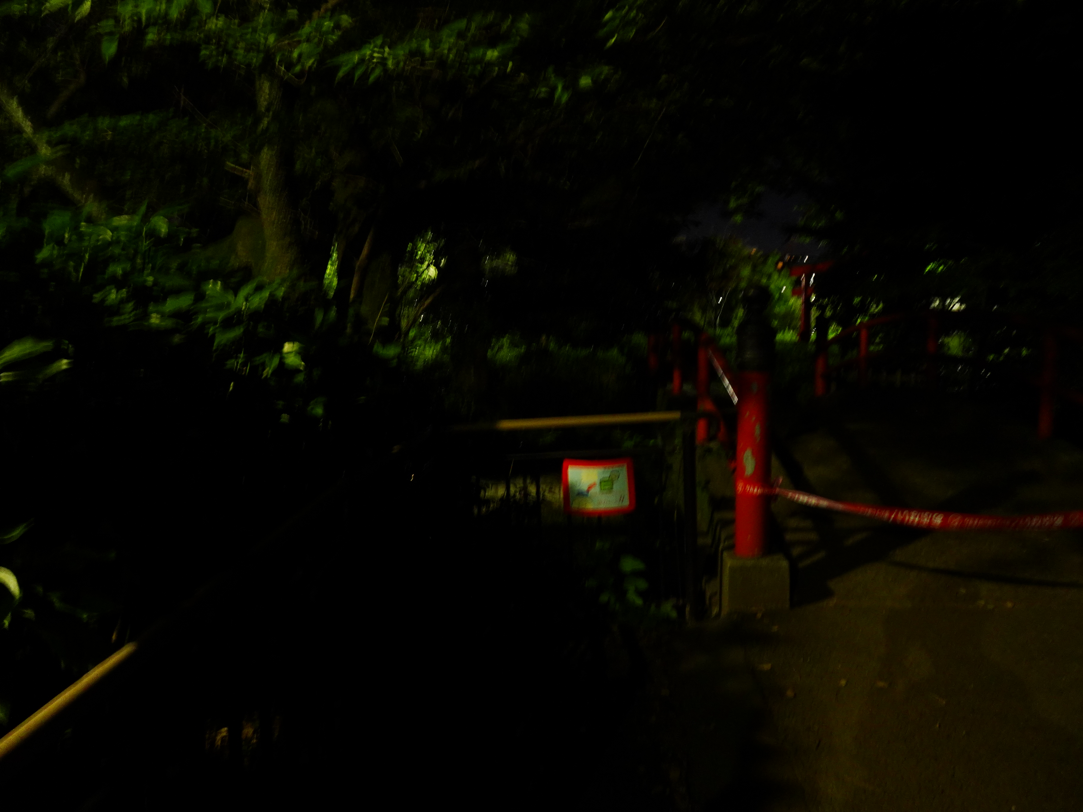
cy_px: 406
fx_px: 751
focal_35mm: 24
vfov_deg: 56.8
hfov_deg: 71.6
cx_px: 542
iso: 100
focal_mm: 4.25
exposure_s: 1
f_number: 3.5
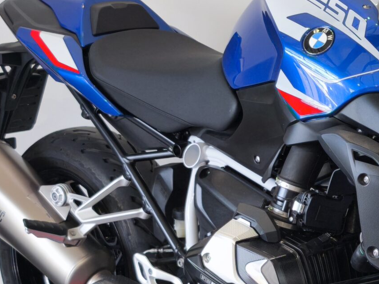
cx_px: 446
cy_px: 215
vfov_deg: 10.6
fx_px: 1522
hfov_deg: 13.8
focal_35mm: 139
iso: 50
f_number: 1.6
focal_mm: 6.57
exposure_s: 1/107
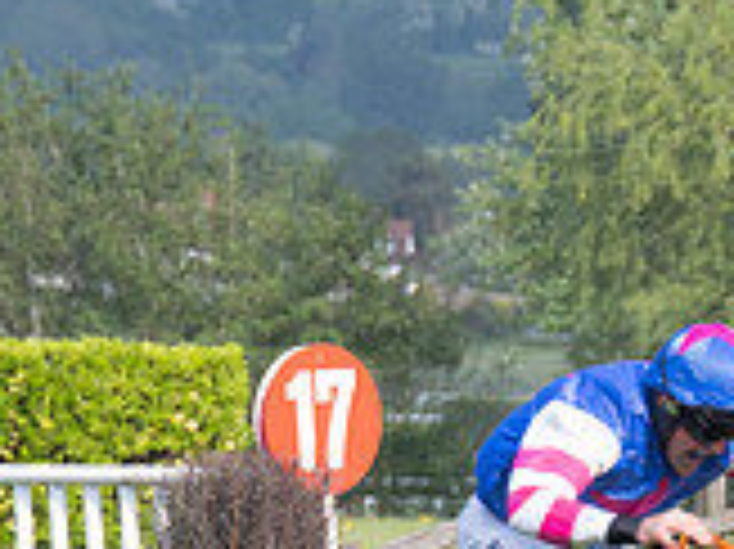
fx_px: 14090
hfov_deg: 3.0
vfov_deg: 2.2
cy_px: 805
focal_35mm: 665
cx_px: -157
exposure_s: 1/2500
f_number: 4
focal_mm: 103
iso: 400
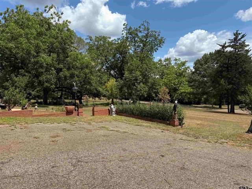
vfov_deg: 56.8
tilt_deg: -3.2
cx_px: 126
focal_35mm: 24
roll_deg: +0.0
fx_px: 175
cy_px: 94
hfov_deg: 71.6
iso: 80
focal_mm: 6.76
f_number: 1.78
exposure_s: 1/4673
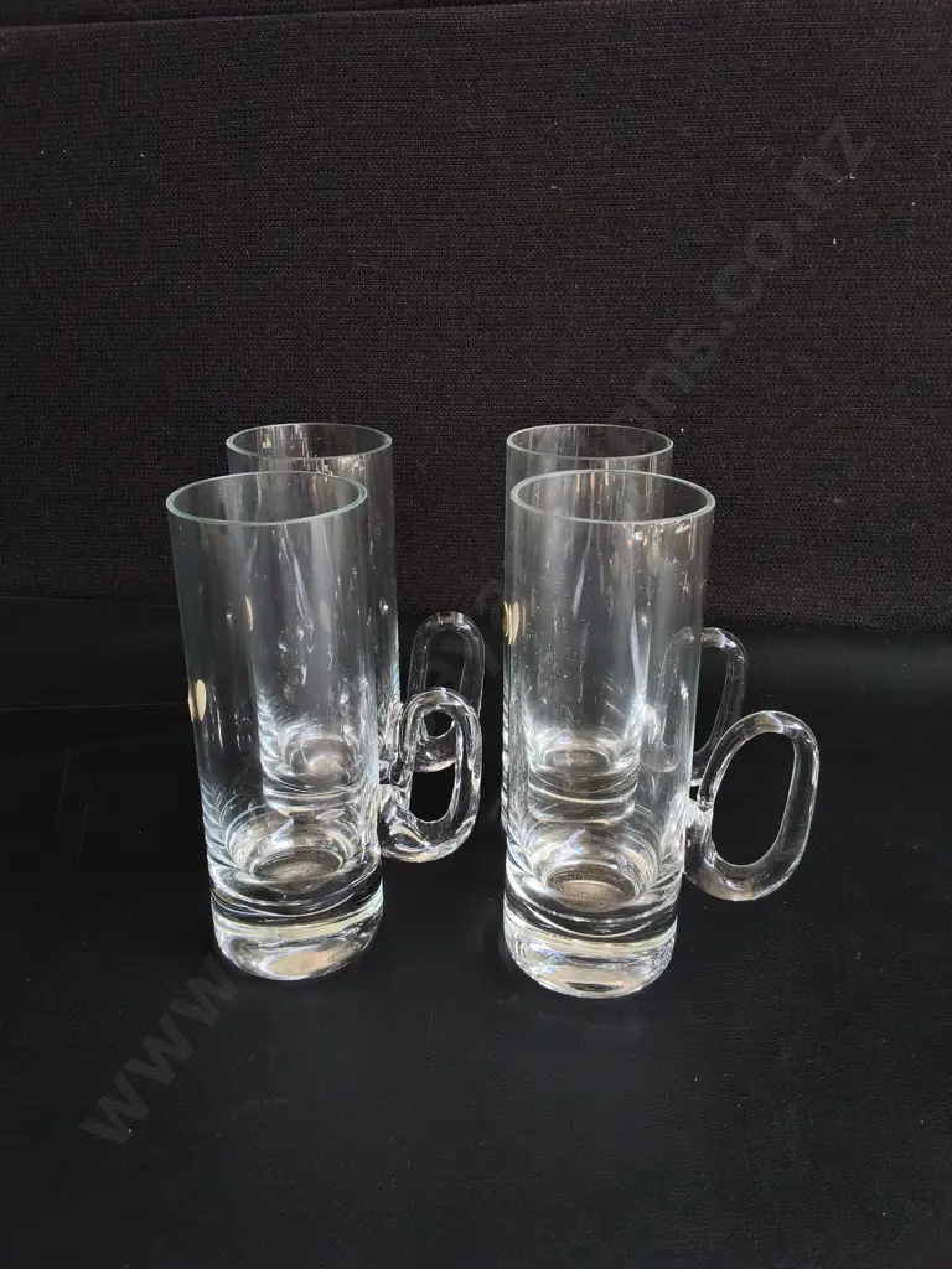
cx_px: 476
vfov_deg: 65.3
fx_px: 990
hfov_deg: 51.4
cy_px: 634
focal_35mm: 27
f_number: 2
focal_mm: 2.87
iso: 50
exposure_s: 1/100
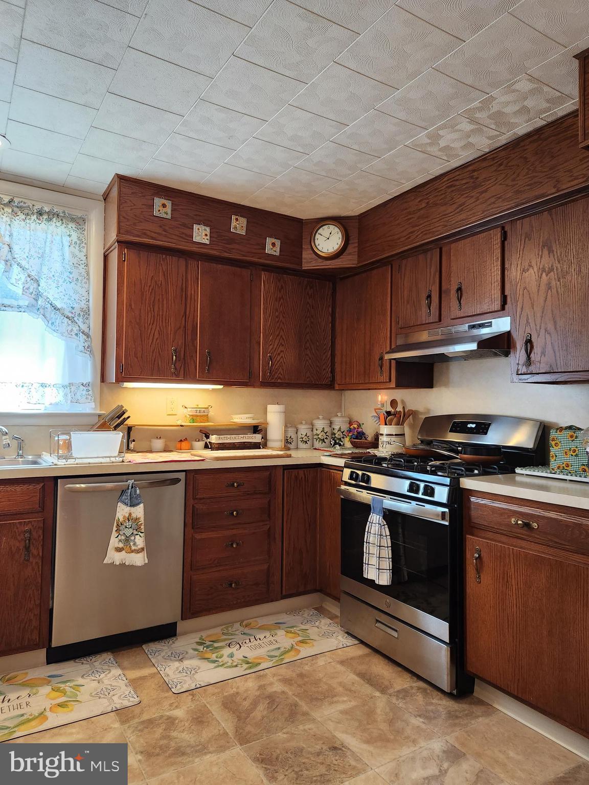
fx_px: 522
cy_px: 392
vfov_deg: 73.9
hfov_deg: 58.9
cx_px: 294
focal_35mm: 23
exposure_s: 1/120
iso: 320
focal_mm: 5.4
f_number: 1.8
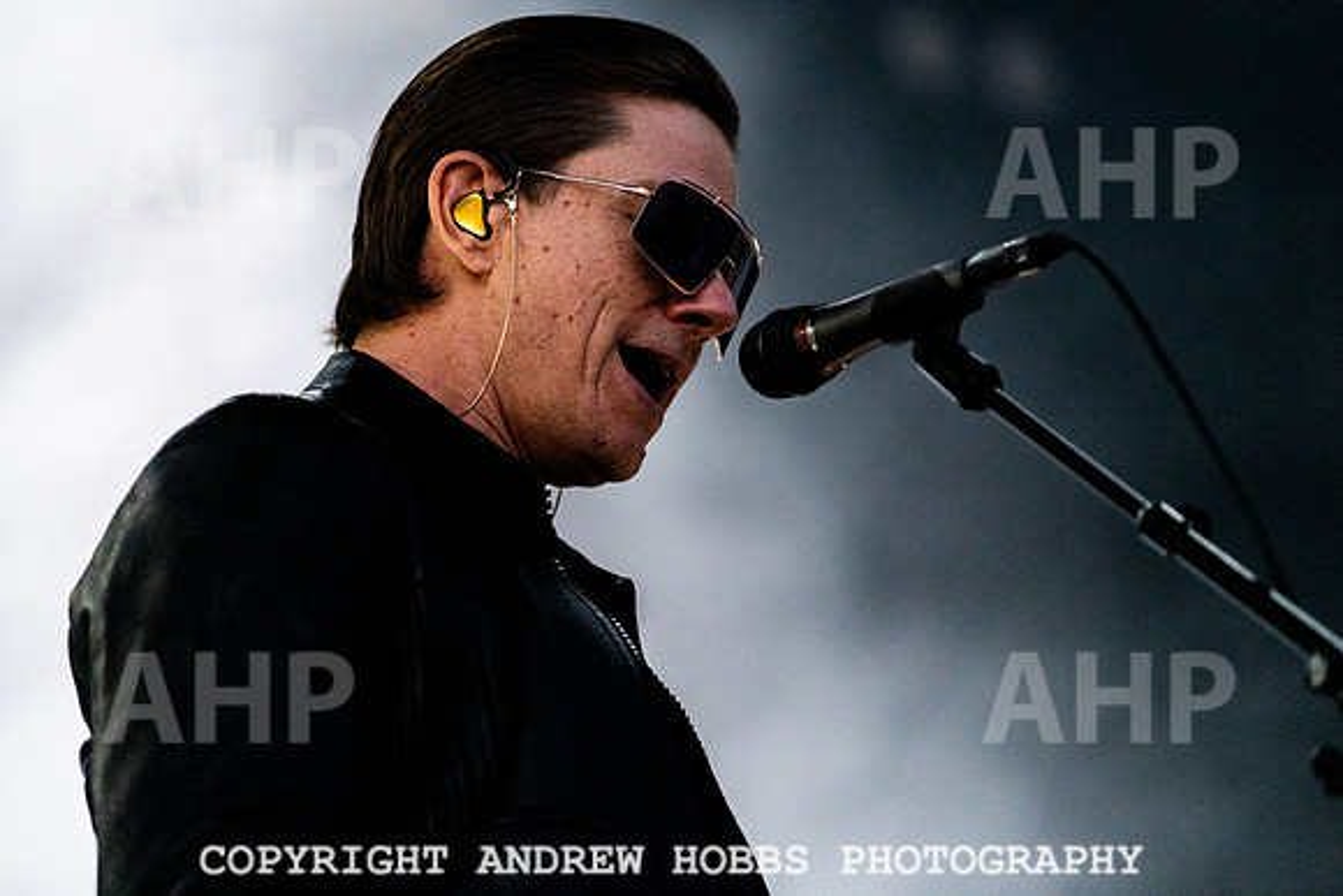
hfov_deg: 9.7
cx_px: 633
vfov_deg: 6.5
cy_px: 422
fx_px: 7893
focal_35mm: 212
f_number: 2.8
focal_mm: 200
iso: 4000
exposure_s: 1/400
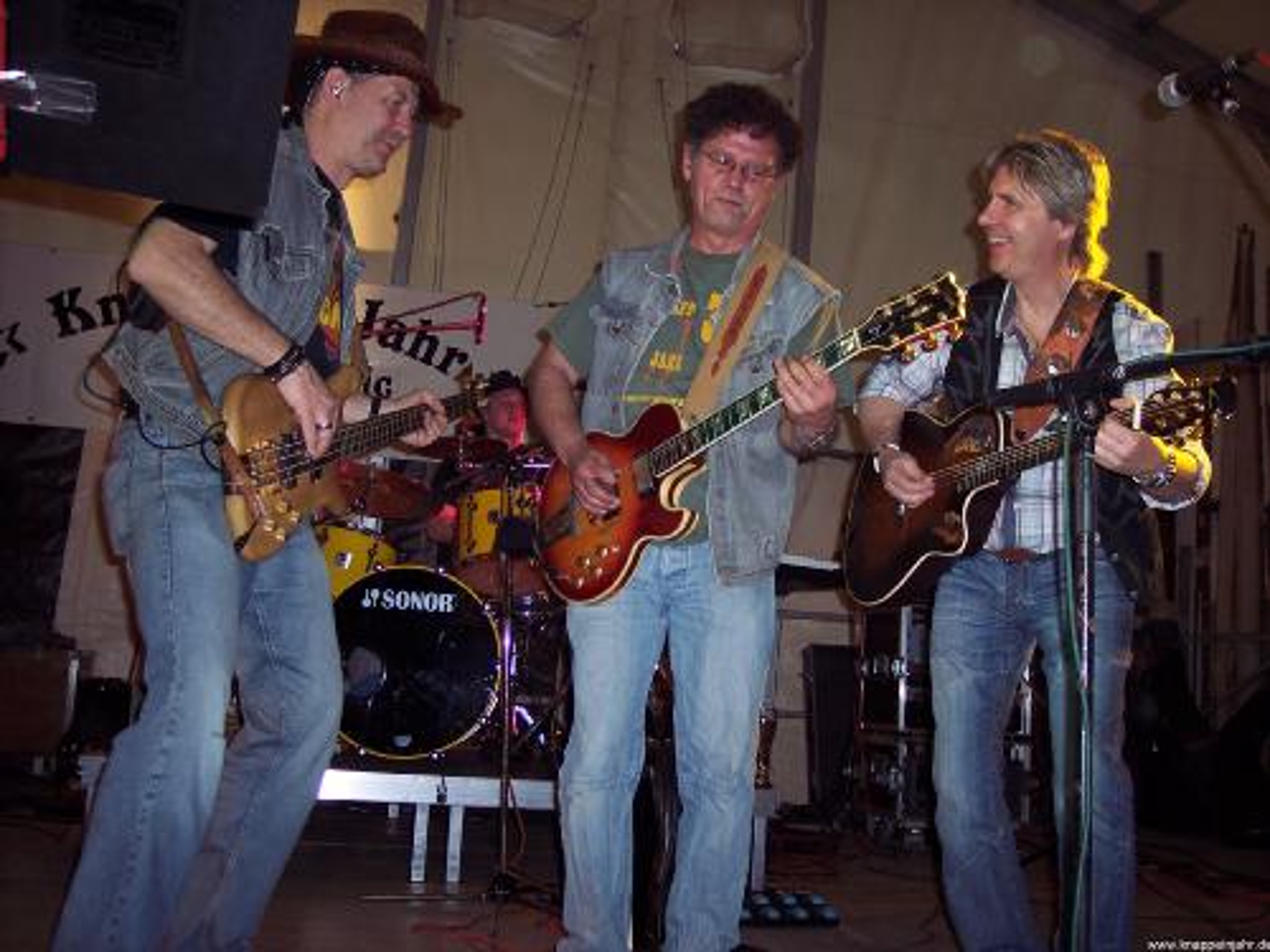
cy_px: 476
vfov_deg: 36.8
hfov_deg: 47.9
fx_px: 1431
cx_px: 635
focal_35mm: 39
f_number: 2.8
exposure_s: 1/60
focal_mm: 8
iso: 100
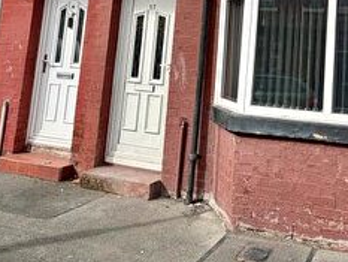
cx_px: 276
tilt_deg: +9.4
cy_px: -4
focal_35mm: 42
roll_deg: -1.9
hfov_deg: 42.8
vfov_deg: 31.6
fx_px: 422
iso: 32
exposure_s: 1/770
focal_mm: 2.22
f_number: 2.2
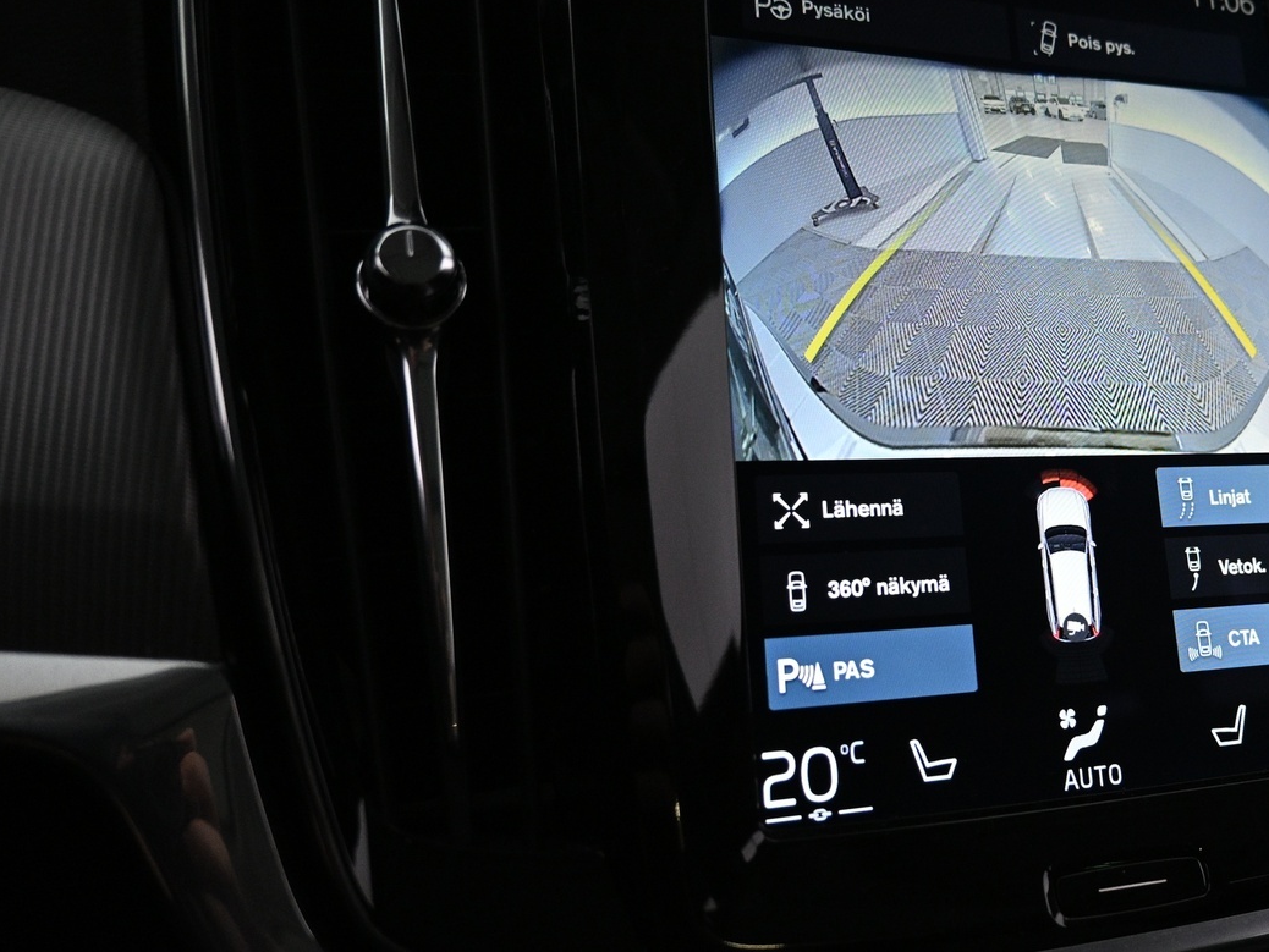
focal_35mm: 36
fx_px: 1320
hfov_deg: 49.1
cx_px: 966
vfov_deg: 39.6
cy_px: 419
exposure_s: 1/80
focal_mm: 16
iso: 1600
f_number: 3.5
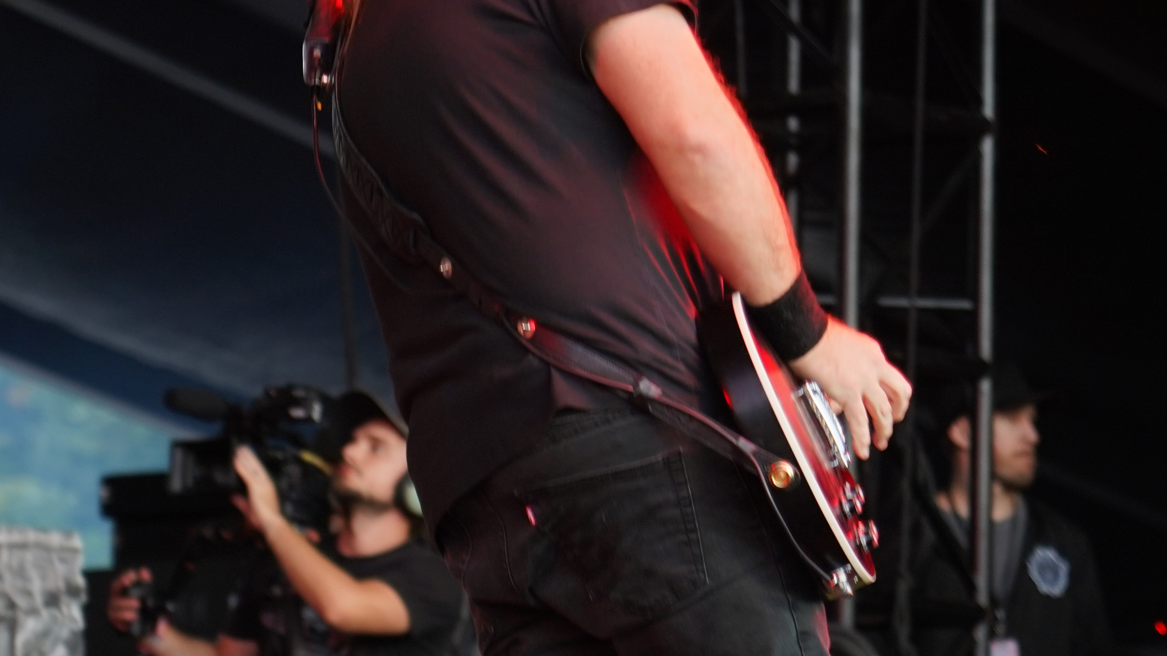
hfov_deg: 8.4
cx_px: 876
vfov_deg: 4.7
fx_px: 7952
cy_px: 198
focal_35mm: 257
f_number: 4
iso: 500
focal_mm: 105
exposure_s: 1/125
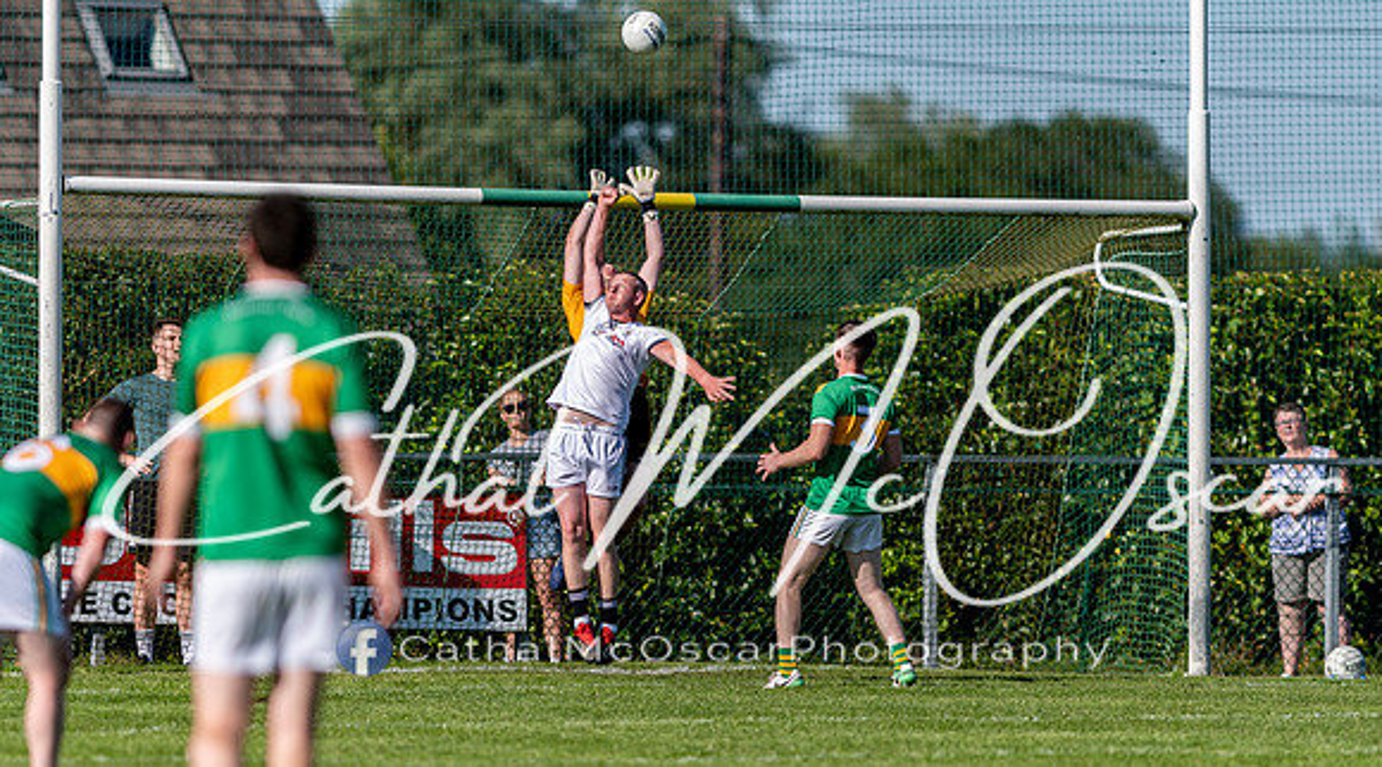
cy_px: 455
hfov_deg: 4.6
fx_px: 17389
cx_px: 692
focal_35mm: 476
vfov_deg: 2.5
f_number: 2.8
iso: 110
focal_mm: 300
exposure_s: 1/2500
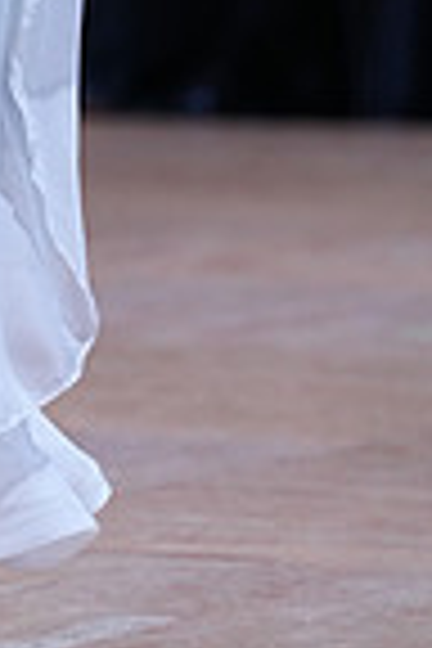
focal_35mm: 519
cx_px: -403
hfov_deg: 2.6
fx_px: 9341
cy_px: -410
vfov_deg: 3.9
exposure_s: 1/500
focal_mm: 129
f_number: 2.8
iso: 800
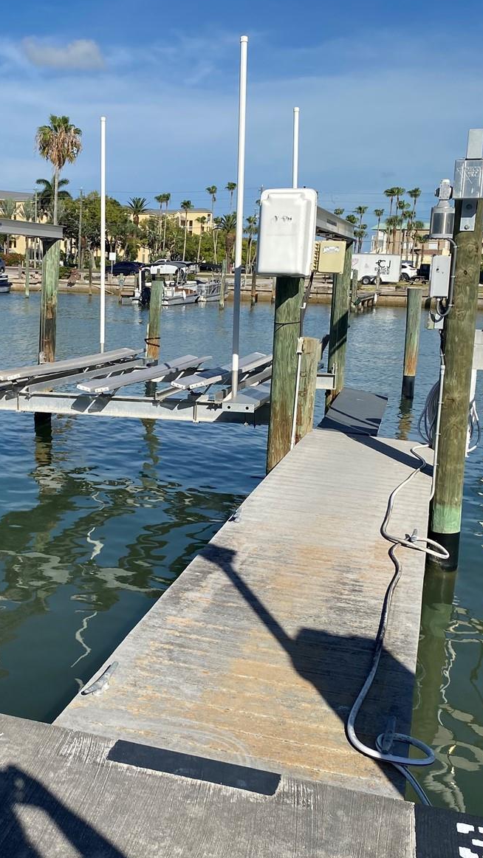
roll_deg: -2.2
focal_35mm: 39
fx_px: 888
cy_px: 432
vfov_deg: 51.6
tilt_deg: -10.7
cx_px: 115
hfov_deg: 29.9
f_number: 1.8
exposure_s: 1/4115
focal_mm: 4.25
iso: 32
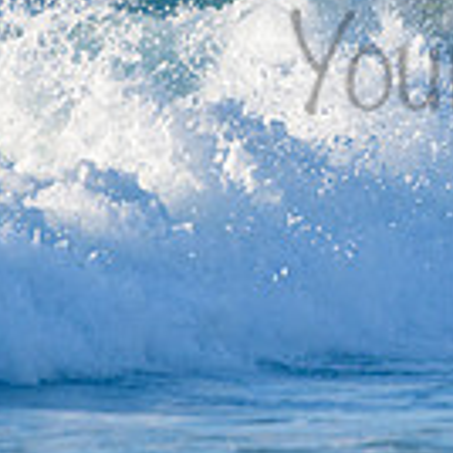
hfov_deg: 1.0
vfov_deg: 1.0
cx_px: 639
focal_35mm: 1839
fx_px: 27228
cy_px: 32
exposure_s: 1/2000
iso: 400
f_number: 5.6
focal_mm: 500
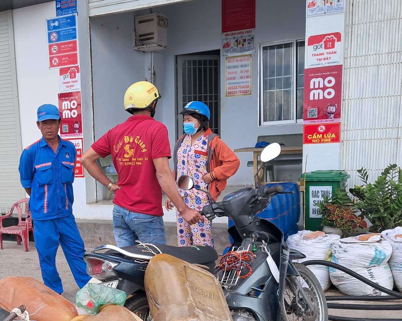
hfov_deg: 37.4
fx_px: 571
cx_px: 80
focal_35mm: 48
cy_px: 250
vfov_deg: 30.8
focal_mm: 4
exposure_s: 1/147
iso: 50
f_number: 1.8
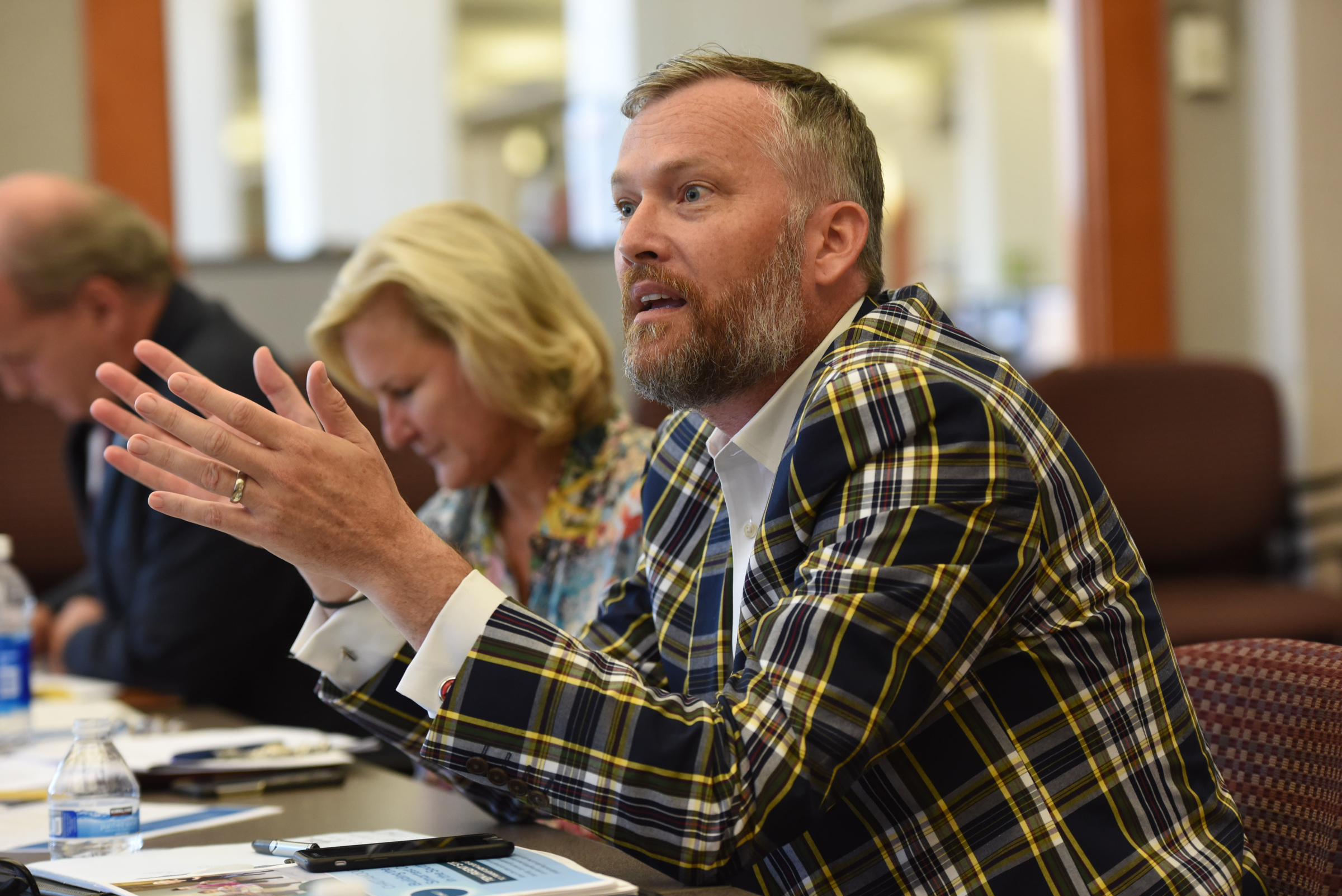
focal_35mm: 112
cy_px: 448
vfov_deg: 12.2
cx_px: 671
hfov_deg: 18.3
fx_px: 4176
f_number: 4
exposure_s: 1/125
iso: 1600
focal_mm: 112
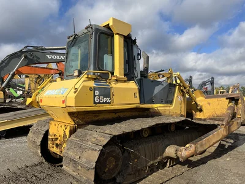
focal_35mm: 26
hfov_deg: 67.3
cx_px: 122
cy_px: 92
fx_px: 184
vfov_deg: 53.1
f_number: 1.6
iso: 50
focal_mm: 5.1
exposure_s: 1/3049
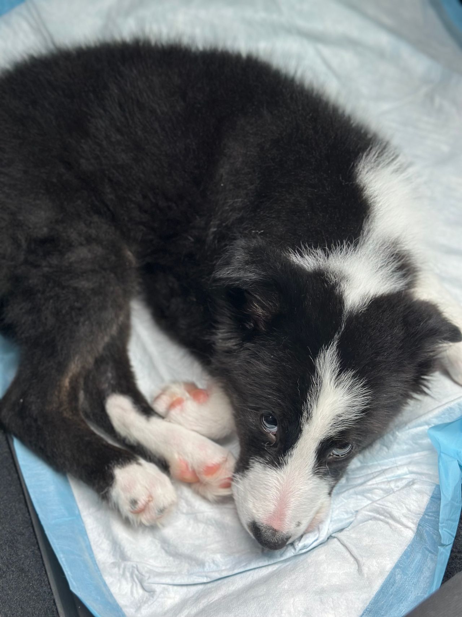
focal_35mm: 48
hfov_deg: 30.3
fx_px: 854
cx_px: 231
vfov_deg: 39.7
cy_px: 308
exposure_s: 1/121
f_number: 1.78
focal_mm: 6.86
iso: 100
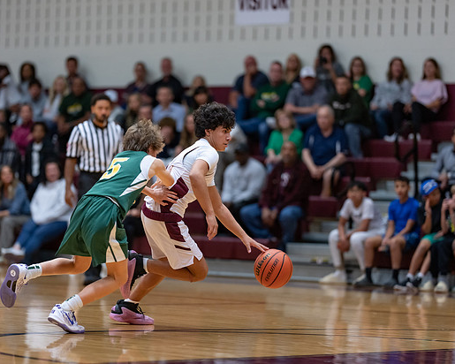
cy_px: 182
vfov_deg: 9.7
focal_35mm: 160
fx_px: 2155
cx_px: 205
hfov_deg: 12.1
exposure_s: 1/1000
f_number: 1.8
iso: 1250
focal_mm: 135
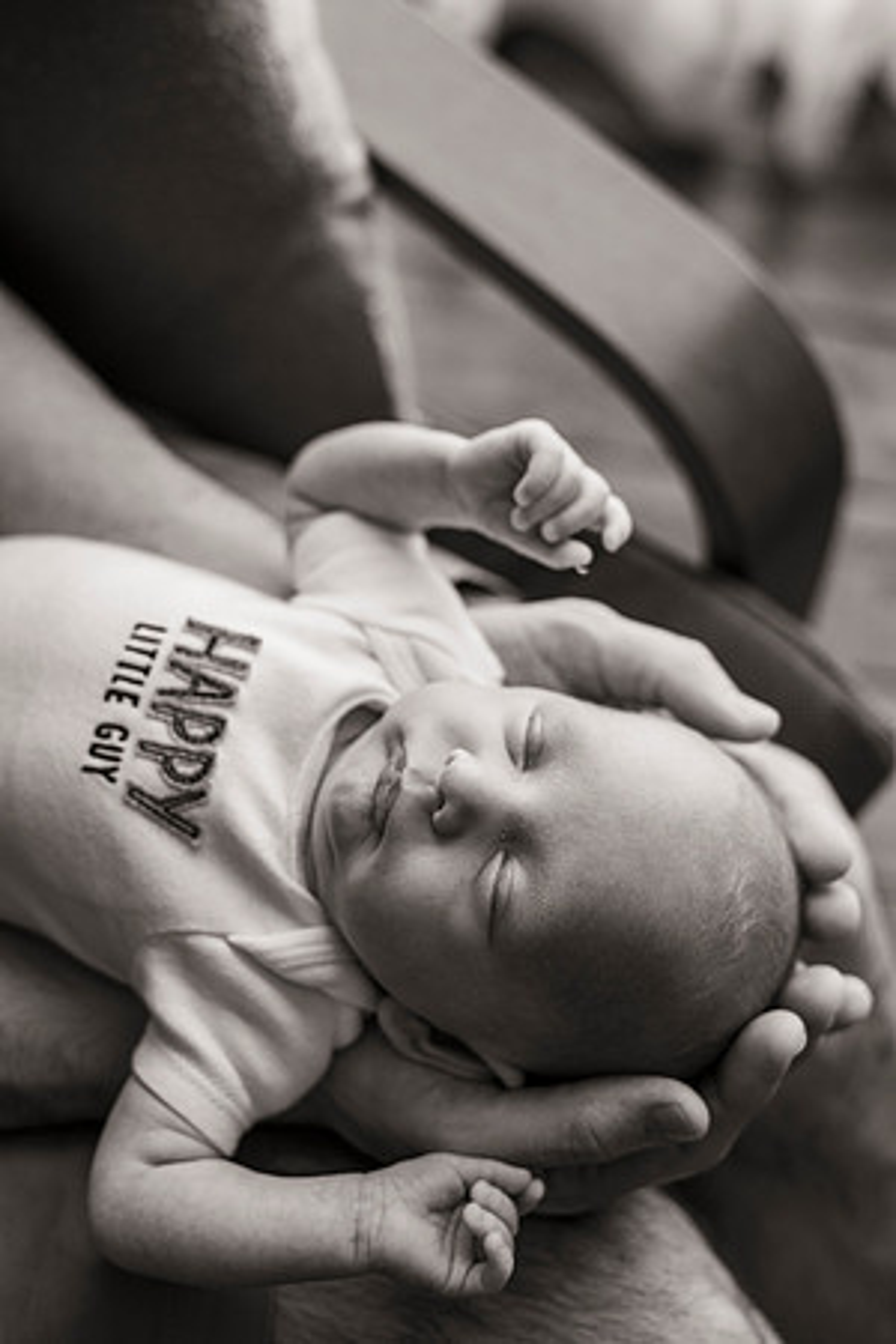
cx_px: 448
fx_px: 1867
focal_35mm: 50
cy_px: 672
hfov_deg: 27.0
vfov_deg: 39.6
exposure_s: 1/250
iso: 1000
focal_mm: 50
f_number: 3.2
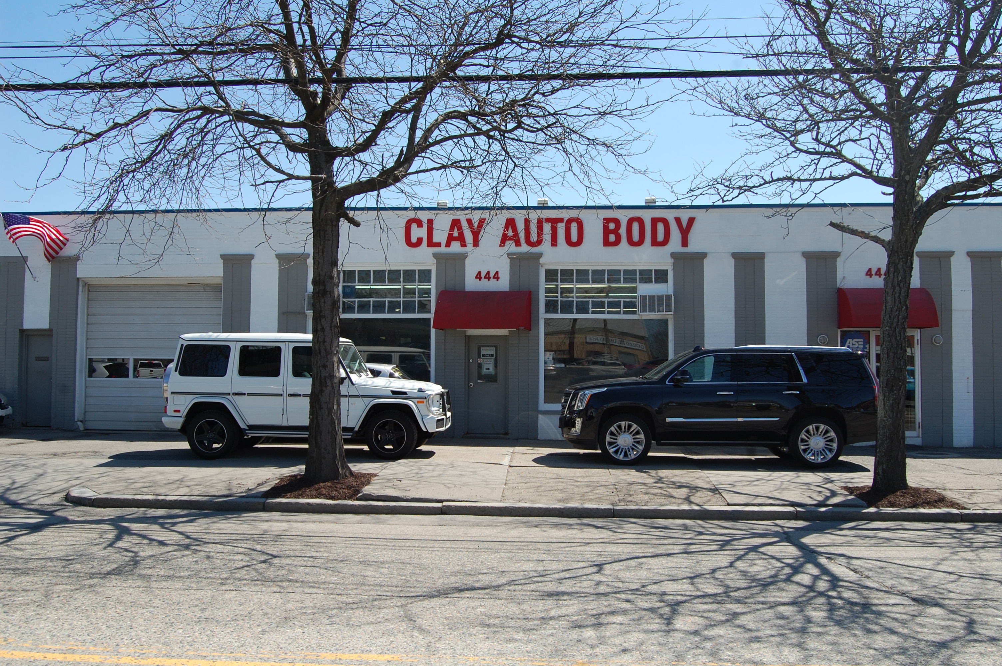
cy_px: 333
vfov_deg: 39.9
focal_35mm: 33
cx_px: 501
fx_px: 918
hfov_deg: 57.3
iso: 200
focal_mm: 22
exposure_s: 1/250
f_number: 8
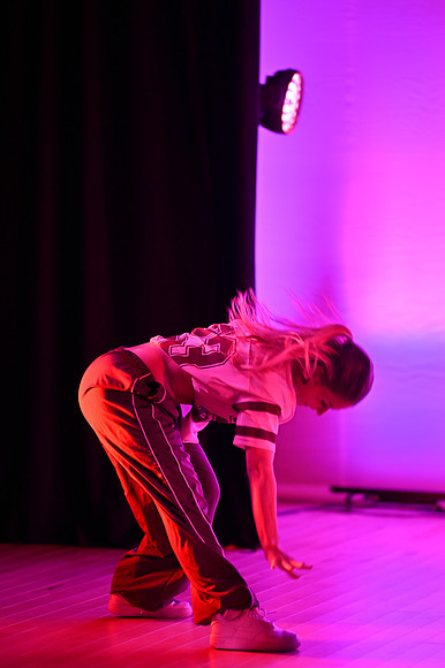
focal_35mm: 127
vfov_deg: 16.1
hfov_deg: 10.8
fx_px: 2357
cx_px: 222
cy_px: 334
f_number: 1.2
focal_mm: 85
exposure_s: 1/400
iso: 64
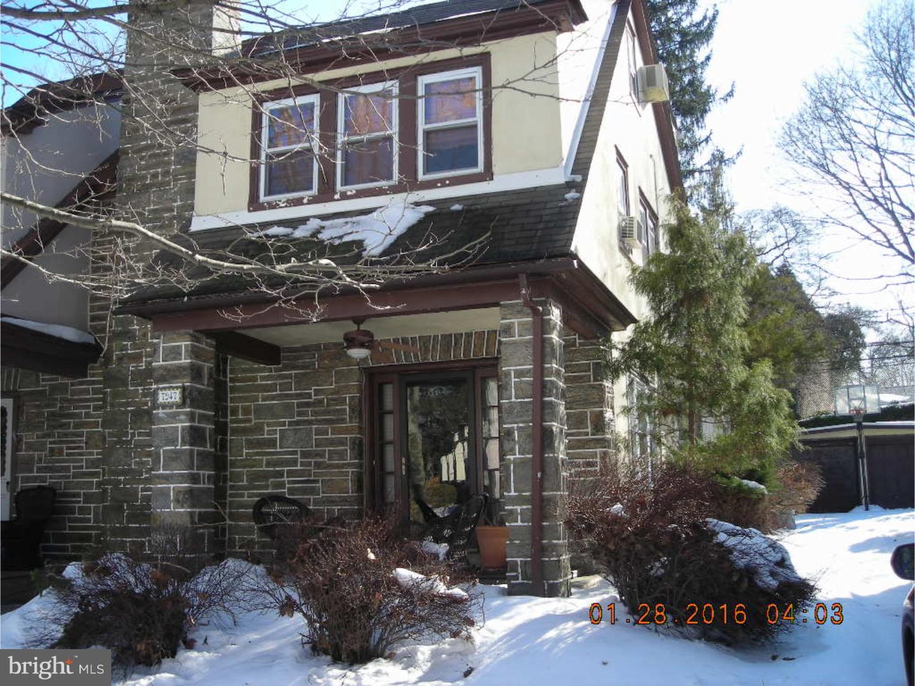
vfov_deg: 37.7
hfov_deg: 49.0
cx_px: 458
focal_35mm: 38
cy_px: 343
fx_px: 1004
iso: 50
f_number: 3.2
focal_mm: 6.3
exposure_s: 1/220
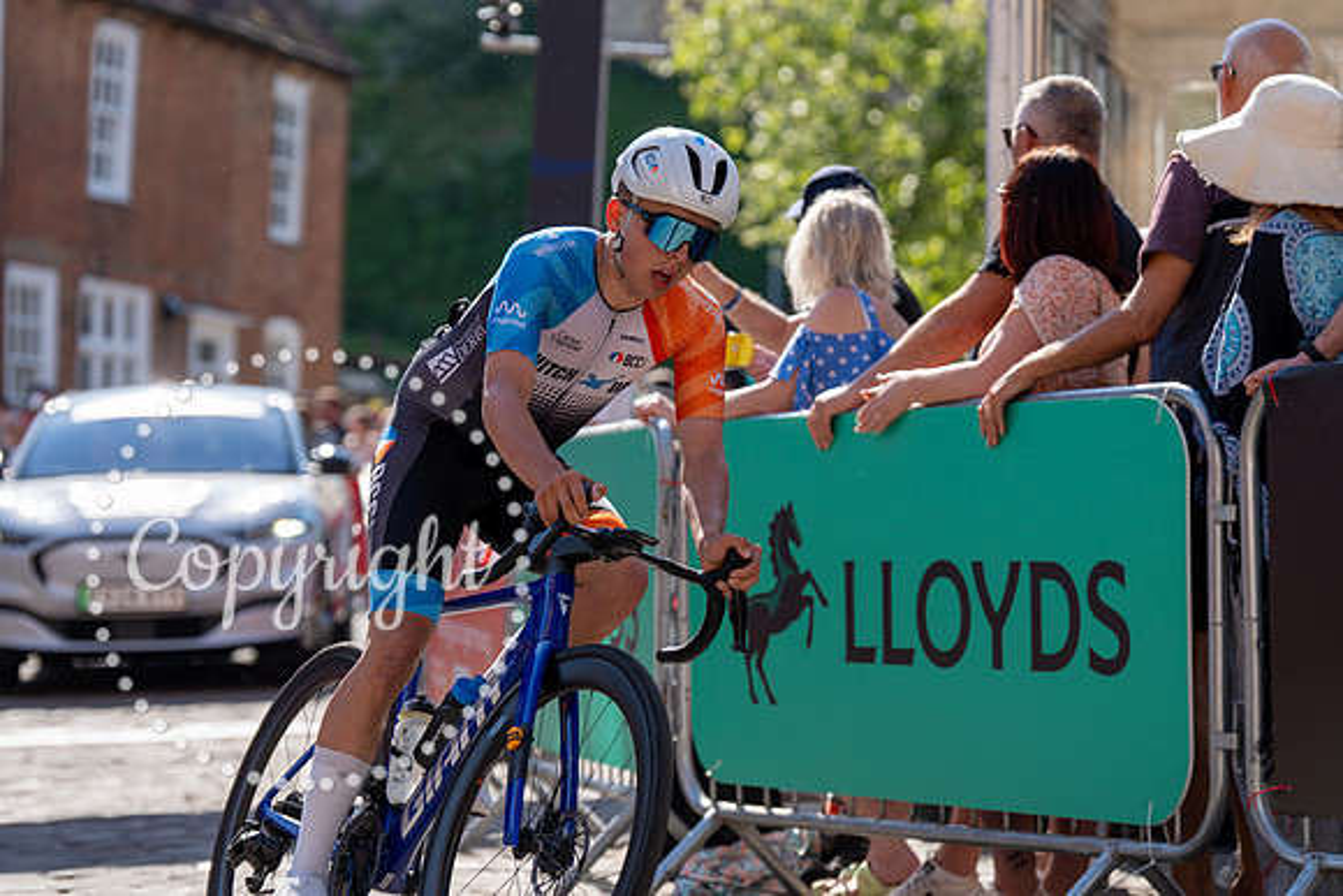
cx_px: 672
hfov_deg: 17.9
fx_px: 4254
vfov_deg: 12.0
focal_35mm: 114
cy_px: 448
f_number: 3.5
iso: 160
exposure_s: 1/1000
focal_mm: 114
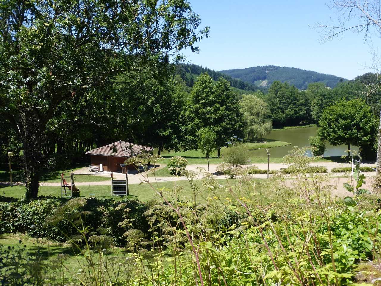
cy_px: 143
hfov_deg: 52.6
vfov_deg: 40.7
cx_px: 190
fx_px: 385
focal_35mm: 35
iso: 100
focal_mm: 6.1
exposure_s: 1/500
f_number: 3.7
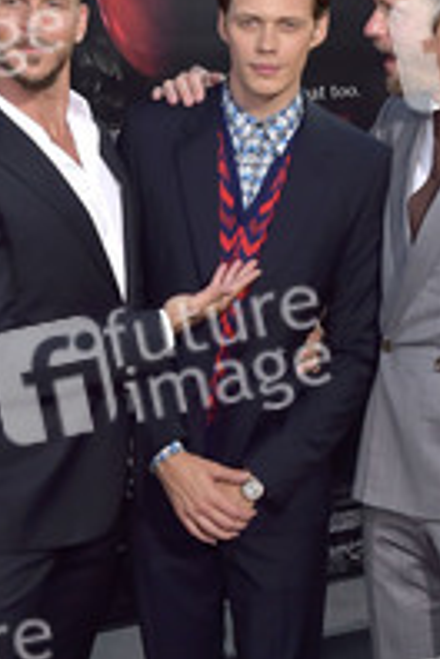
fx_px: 1558
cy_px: 533
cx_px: 258
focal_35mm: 85
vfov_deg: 23.5
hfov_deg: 16.1
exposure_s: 1/320
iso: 800
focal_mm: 42
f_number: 6.3
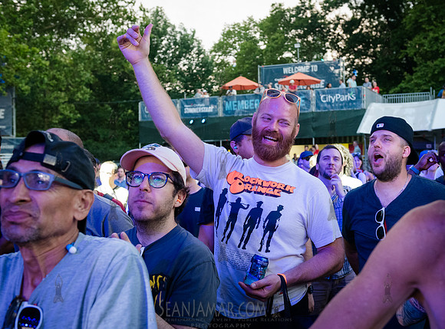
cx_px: 254
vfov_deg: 32.3
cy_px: 179
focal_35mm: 44
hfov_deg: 42.7
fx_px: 568
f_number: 4
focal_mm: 35
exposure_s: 1/250
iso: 4000
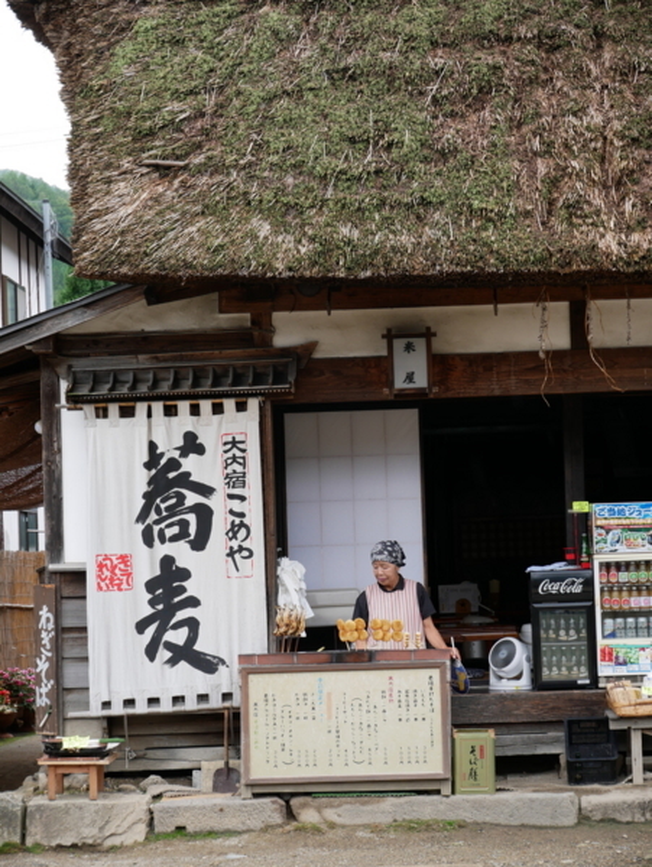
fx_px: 3009
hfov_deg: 12.4
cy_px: 434
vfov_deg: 16.4
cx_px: 326
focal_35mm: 120
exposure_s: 1/160
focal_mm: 60
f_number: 5.6
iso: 200
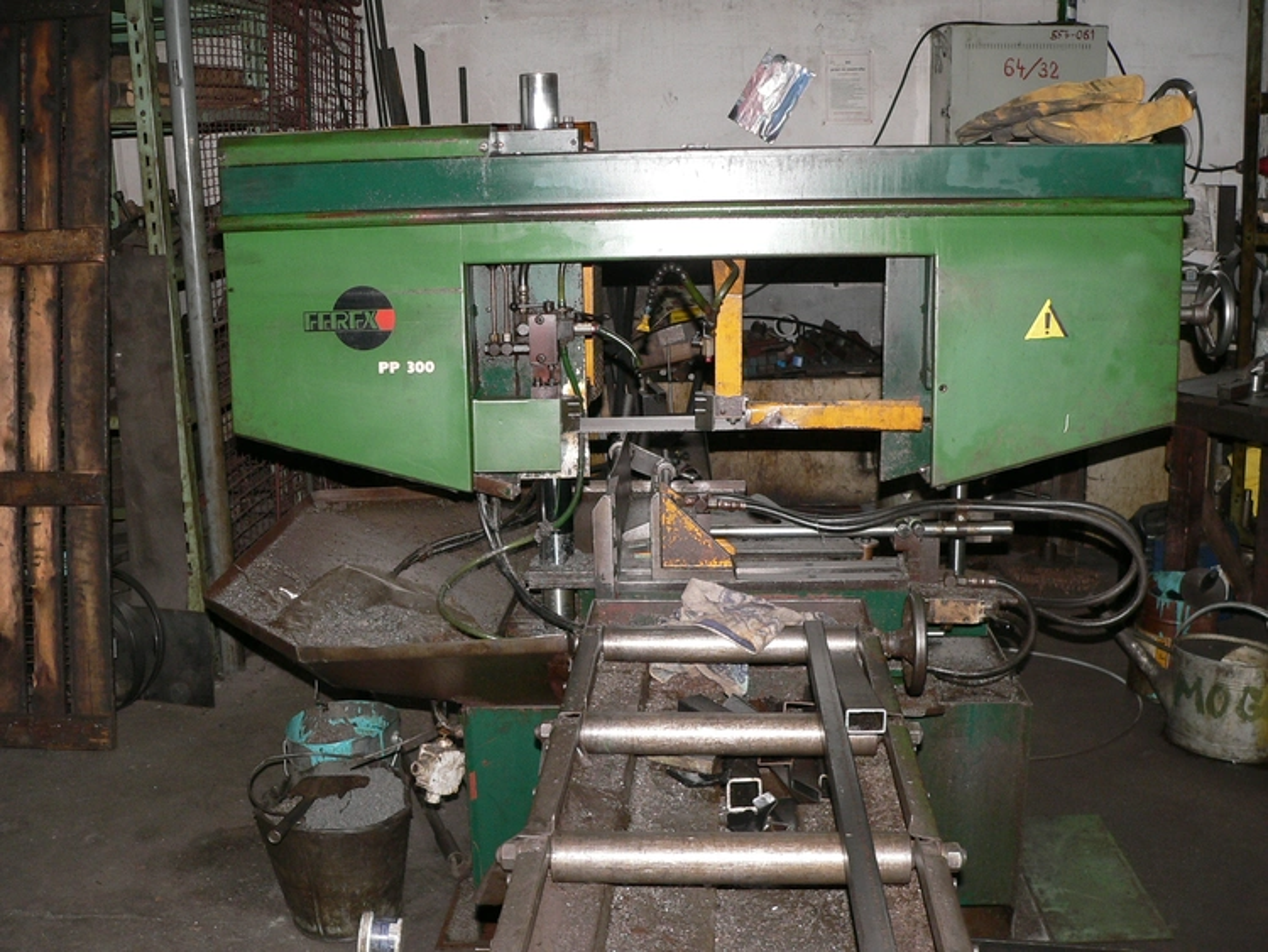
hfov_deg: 51.3
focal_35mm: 36
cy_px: 476
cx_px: 634
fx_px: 1319
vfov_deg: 39.7
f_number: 2.8
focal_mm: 6
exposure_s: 1/60
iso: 200
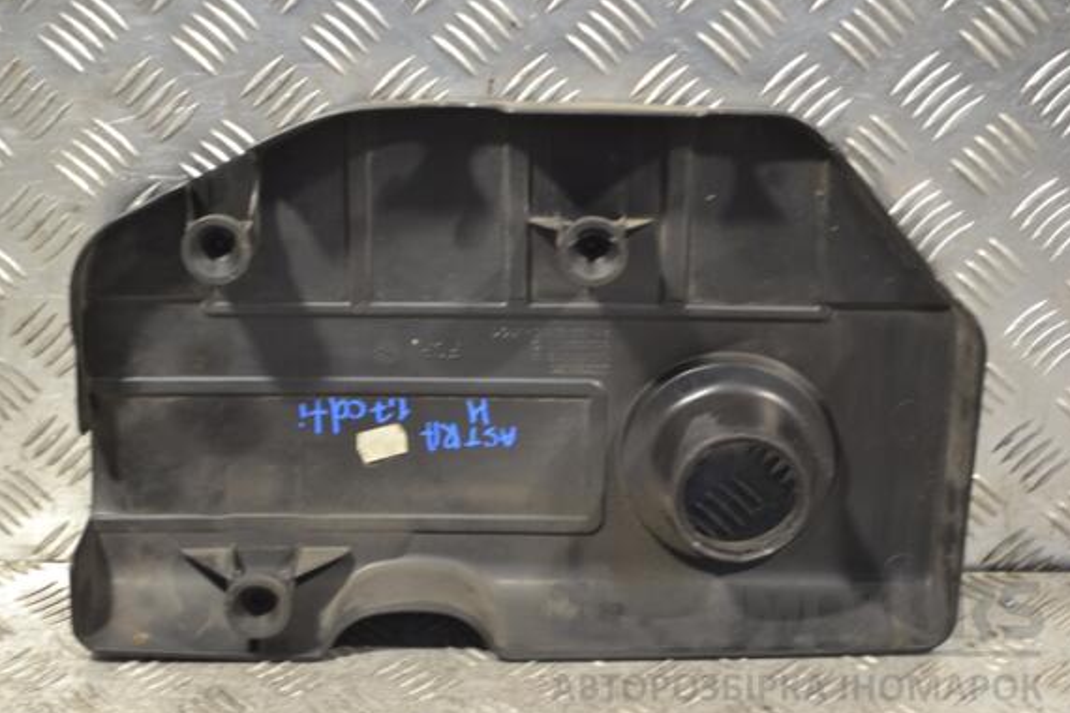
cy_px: 360
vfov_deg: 17.3
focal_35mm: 79
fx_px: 2348
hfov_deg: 25.7
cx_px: 516
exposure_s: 1/30
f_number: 5.6
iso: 640
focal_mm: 50
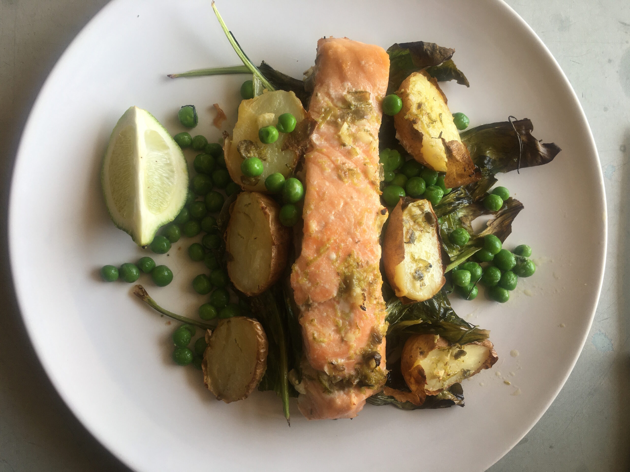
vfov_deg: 48.2
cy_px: 236
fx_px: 528
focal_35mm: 29
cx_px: 315
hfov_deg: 61.7
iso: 25
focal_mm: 4.15
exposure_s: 1/100
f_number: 2.2
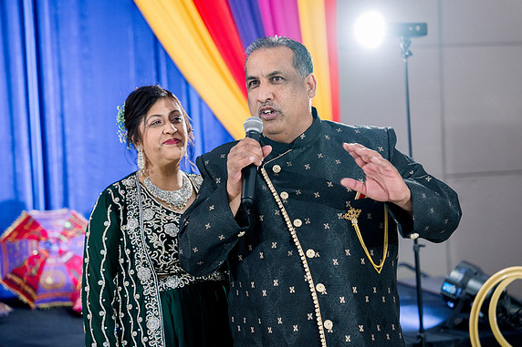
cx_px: 264
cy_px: 174
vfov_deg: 19.2
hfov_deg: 28.5
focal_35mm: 71
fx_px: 1029
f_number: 2.8
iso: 1250
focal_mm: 70
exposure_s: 1/125
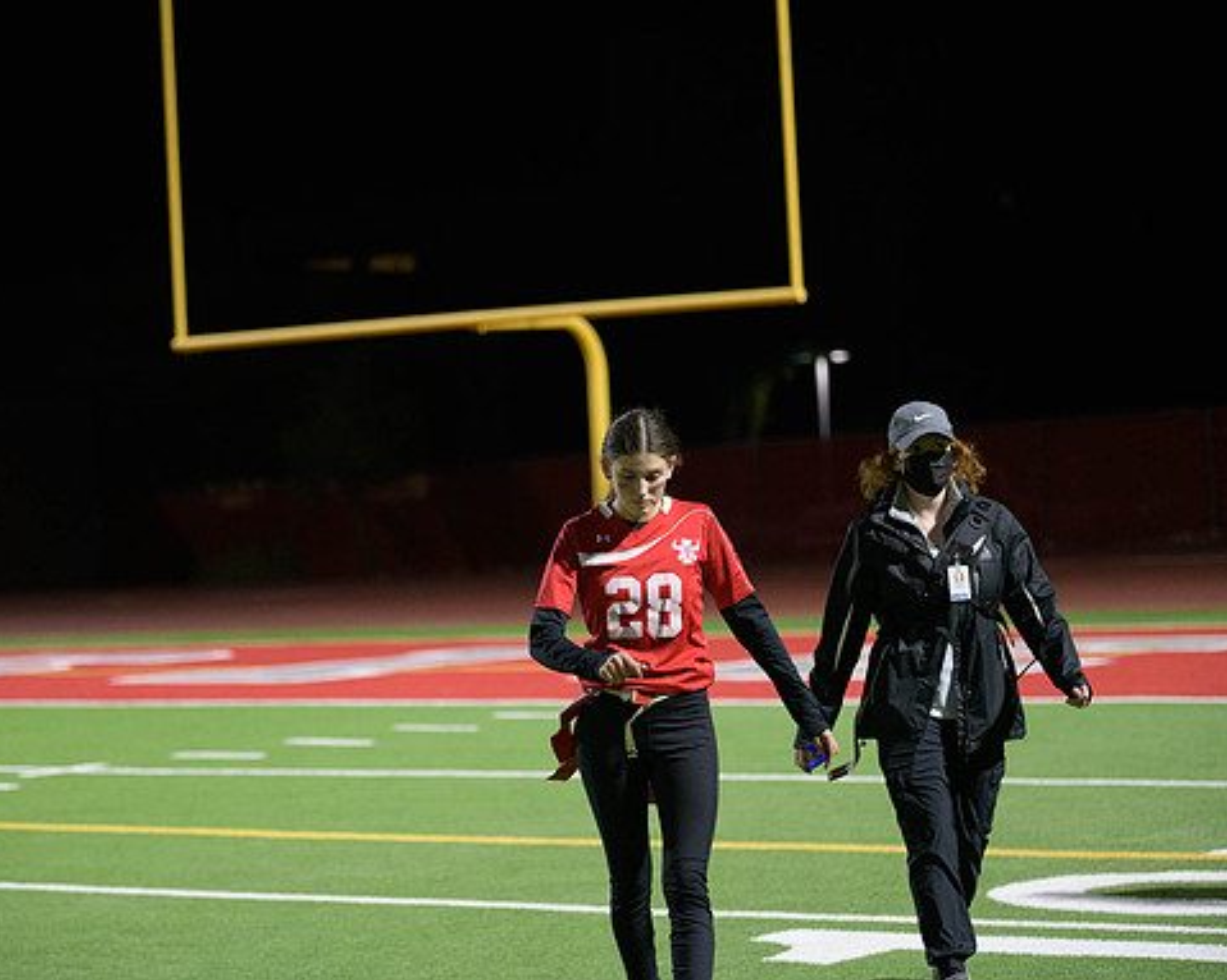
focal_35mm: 108
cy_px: 493
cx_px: 564
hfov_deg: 17.8
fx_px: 3921
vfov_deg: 14.3
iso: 4500
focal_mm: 95
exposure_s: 1/640
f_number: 2.8
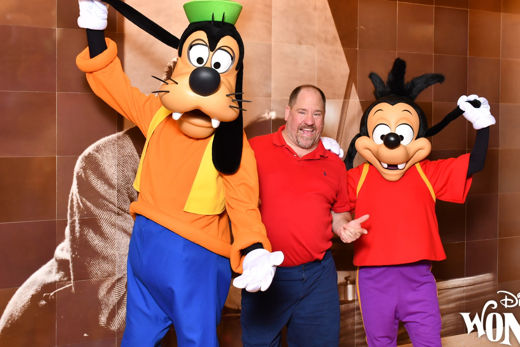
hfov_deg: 36.9
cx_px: 258
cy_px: 145
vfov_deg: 25.0
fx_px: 780
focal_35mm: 54
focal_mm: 26
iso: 640
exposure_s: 1/125
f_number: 5.6
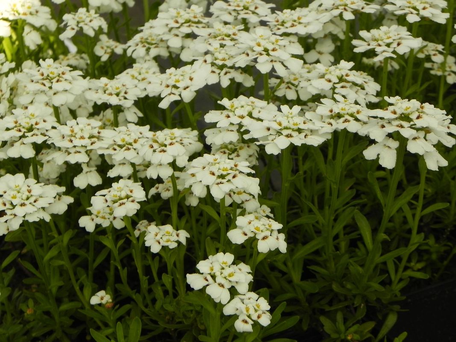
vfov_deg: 11.5
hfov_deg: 15.3
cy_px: 171
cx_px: 228
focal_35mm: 129
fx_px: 1699
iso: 160
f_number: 5
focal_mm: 23
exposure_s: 1/800
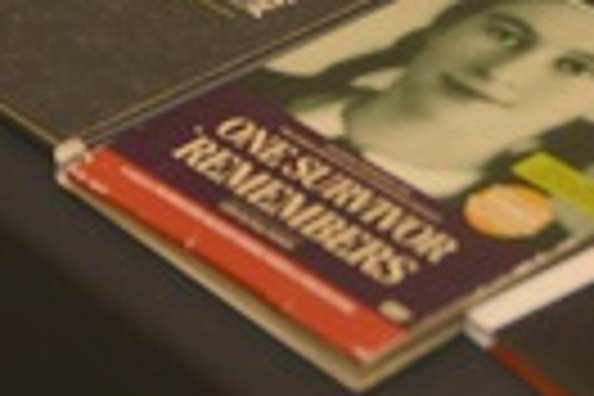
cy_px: -378
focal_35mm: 159
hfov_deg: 12.9
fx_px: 2623
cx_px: 428
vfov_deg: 8.2
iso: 640
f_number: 2.8
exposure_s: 1/50
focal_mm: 35
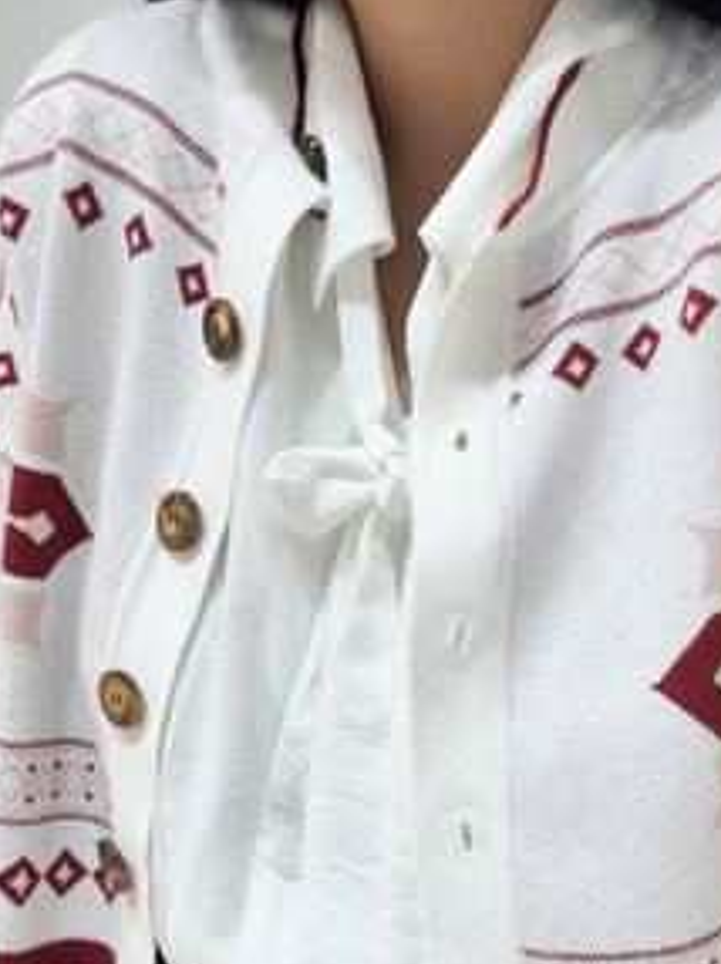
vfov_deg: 34.0
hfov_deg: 26.1
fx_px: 1558
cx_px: 364
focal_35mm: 56
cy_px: 649
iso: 80
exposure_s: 1/82
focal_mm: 2.71
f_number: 1.9
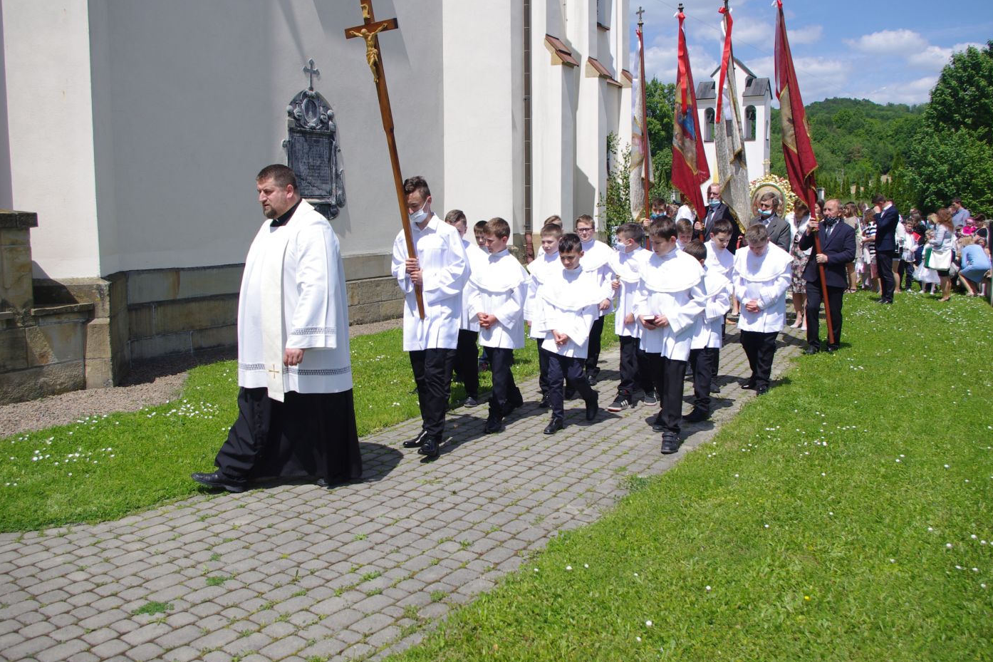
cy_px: 310
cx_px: 499
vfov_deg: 42.3
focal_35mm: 31
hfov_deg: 60.3
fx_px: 855
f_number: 4.5
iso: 200
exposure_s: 1/1000
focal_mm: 18
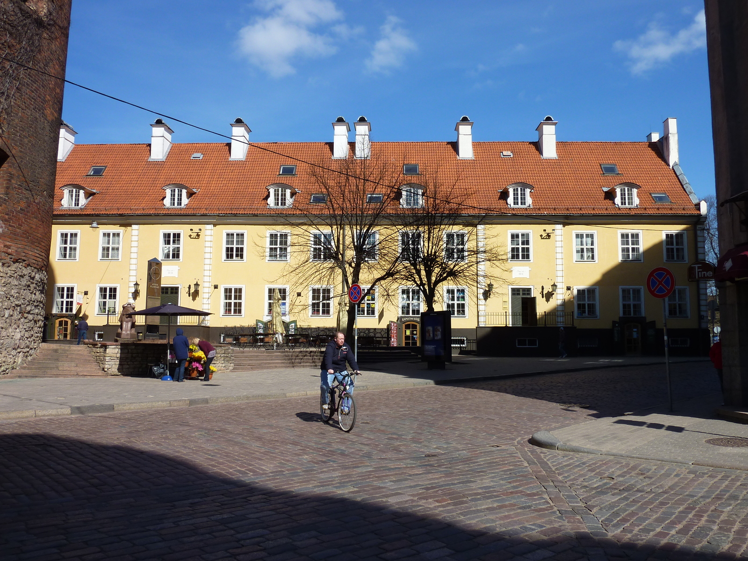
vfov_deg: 48.2
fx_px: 627
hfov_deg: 61.7
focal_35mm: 29
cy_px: 280
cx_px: 374
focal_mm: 4.7
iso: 80
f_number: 5
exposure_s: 1/500
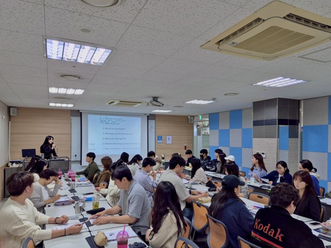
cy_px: 136
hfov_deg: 67.1
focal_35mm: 26
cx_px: 185
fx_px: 249
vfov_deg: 53.0
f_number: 1.8
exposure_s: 1/120
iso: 50
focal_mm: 5.4
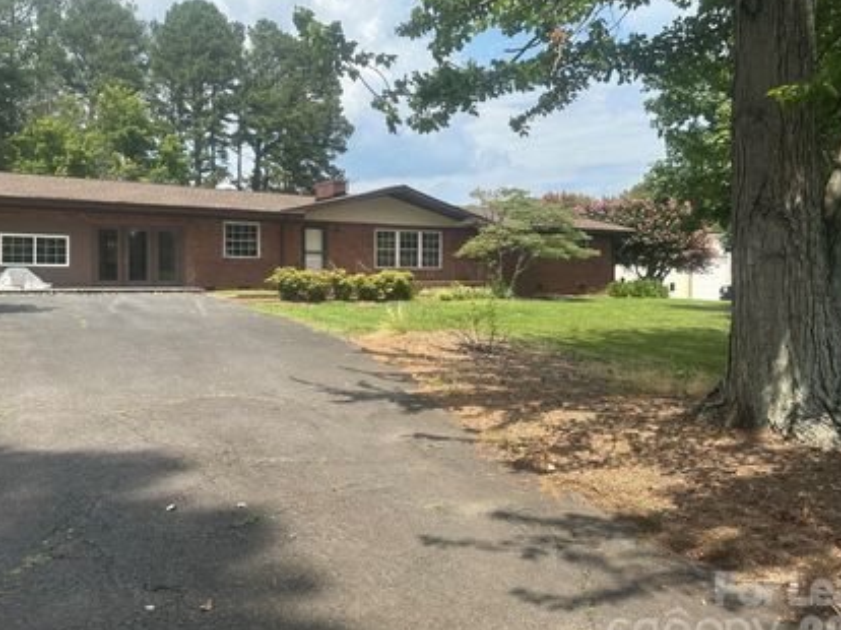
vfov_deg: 48.1
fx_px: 704
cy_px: 288
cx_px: 398
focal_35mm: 29
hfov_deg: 61.7
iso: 80
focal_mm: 6.86
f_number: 1.78
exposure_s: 1/2882
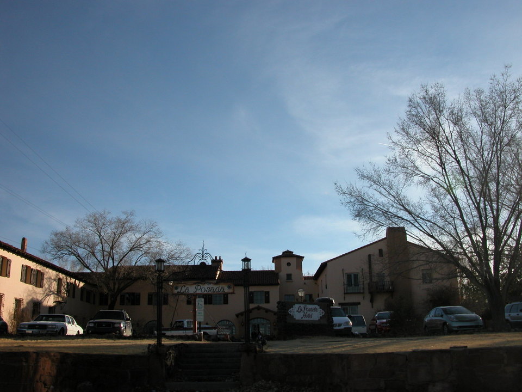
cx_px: 261
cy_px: 196
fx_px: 528
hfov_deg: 52.6
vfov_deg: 40.7
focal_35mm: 35
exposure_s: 1/515
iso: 100
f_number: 5.6
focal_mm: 8.9
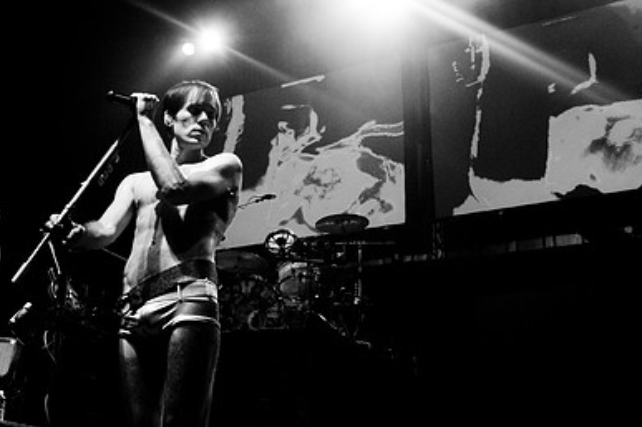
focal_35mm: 45
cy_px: 253
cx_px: 187
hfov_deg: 42.7
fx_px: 801
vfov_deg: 29.7
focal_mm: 20
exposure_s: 1/200
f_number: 2.8
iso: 640
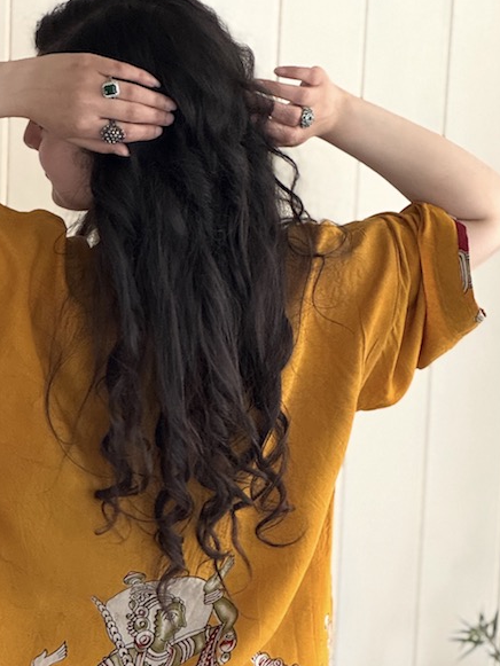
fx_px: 2541
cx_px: 134
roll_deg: -0.9
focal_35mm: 132
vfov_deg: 14.9
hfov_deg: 11.2
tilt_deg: -9.9
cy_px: 503
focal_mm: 9
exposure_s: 1/50
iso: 250
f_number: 2.8
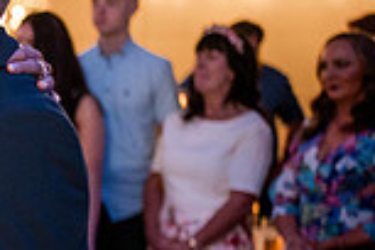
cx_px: -255
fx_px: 1385
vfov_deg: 10.2
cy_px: 241
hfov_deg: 14.0
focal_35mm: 133
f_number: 1.8
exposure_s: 1/250
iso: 3200
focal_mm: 35
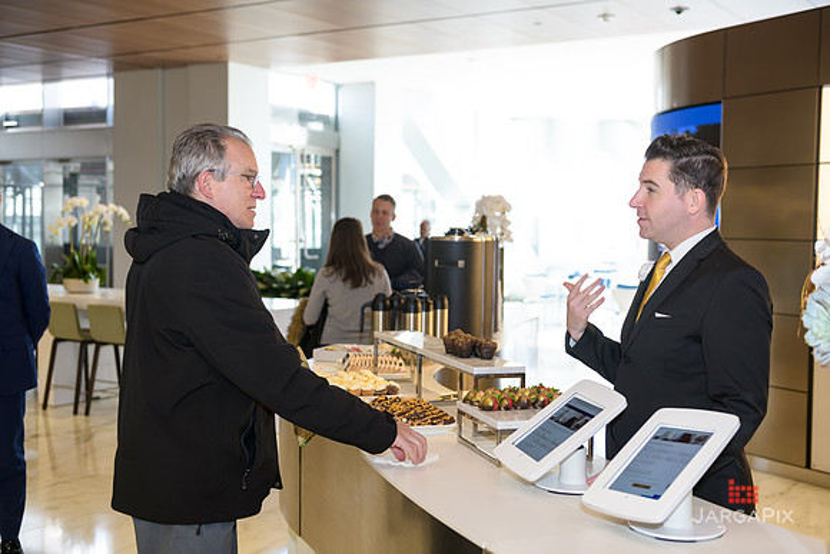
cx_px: 415
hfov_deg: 43.6
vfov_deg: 29.9
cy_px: 277
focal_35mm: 45
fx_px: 1038
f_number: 3.2
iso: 400
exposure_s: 1/125
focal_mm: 45
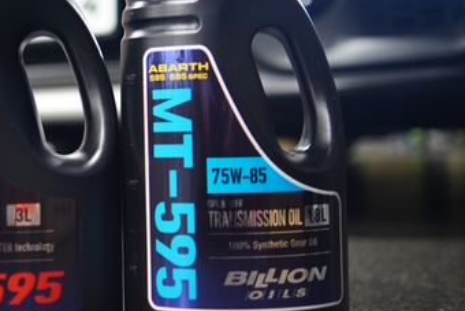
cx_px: 53
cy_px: 75
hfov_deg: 29.8
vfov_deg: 20.8
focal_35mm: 65
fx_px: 839
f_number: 1.4
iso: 160
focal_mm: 23
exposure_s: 1/40
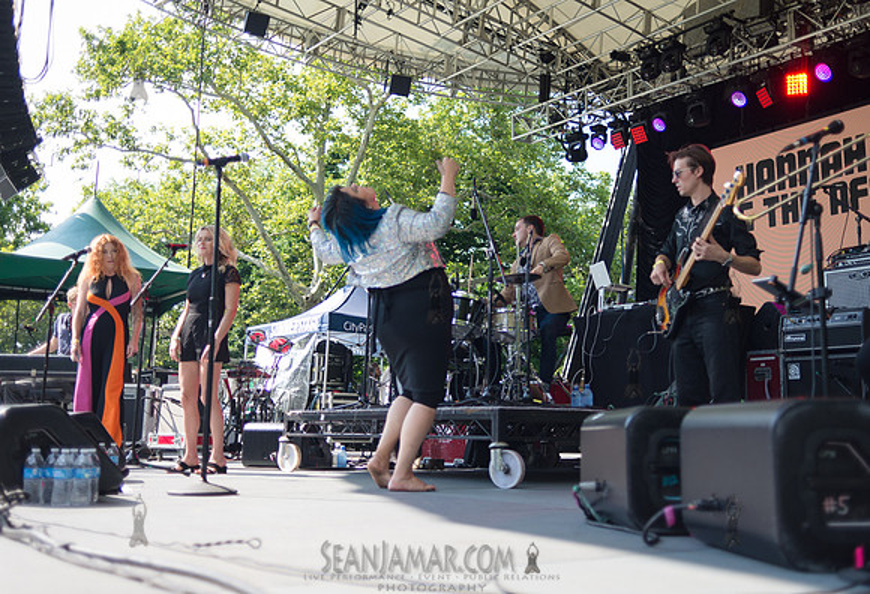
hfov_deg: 49.9
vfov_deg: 35.3
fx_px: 934
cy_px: 274
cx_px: 480
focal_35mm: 38
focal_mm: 35
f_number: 2
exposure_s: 1/2500
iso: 200
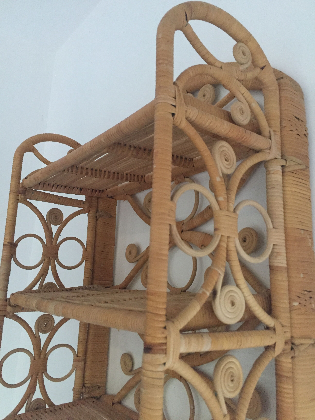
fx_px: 352
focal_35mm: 29
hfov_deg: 48.2
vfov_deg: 61.7
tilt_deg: +11.3
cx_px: 158
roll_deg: -3.5
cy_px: 210
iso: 250
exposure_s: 1/25
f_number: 2.2
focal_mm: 4.15
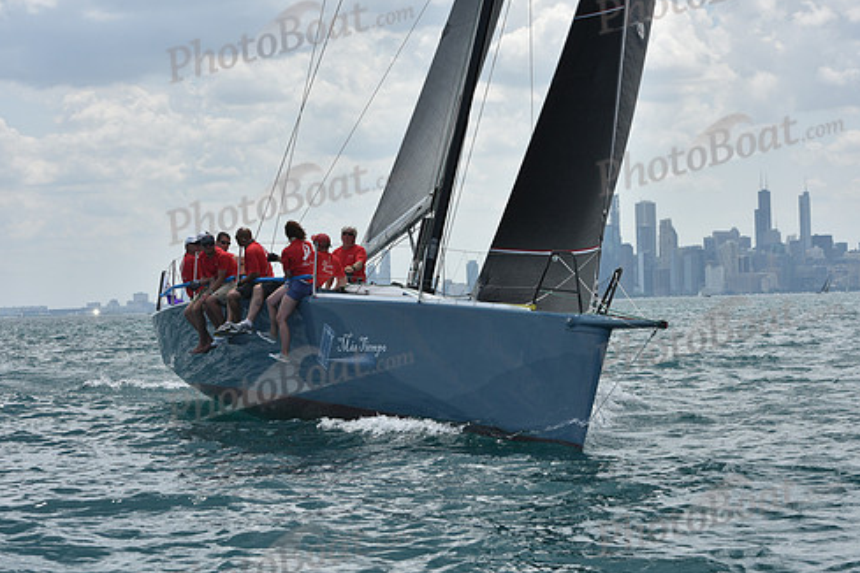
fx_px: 2126
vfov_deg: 15.4
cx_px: 507
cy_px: 266
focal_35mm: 89
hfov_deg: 22.8
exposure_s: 1/1250
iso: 250
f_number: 7.1
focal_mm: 75
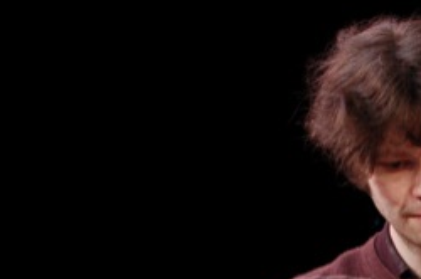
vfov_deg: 10.0
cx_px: 450
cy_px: 327
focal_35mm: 134
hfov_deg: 15.0
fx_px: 1568
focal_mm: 35
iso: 800
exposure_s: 1/60
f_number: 4
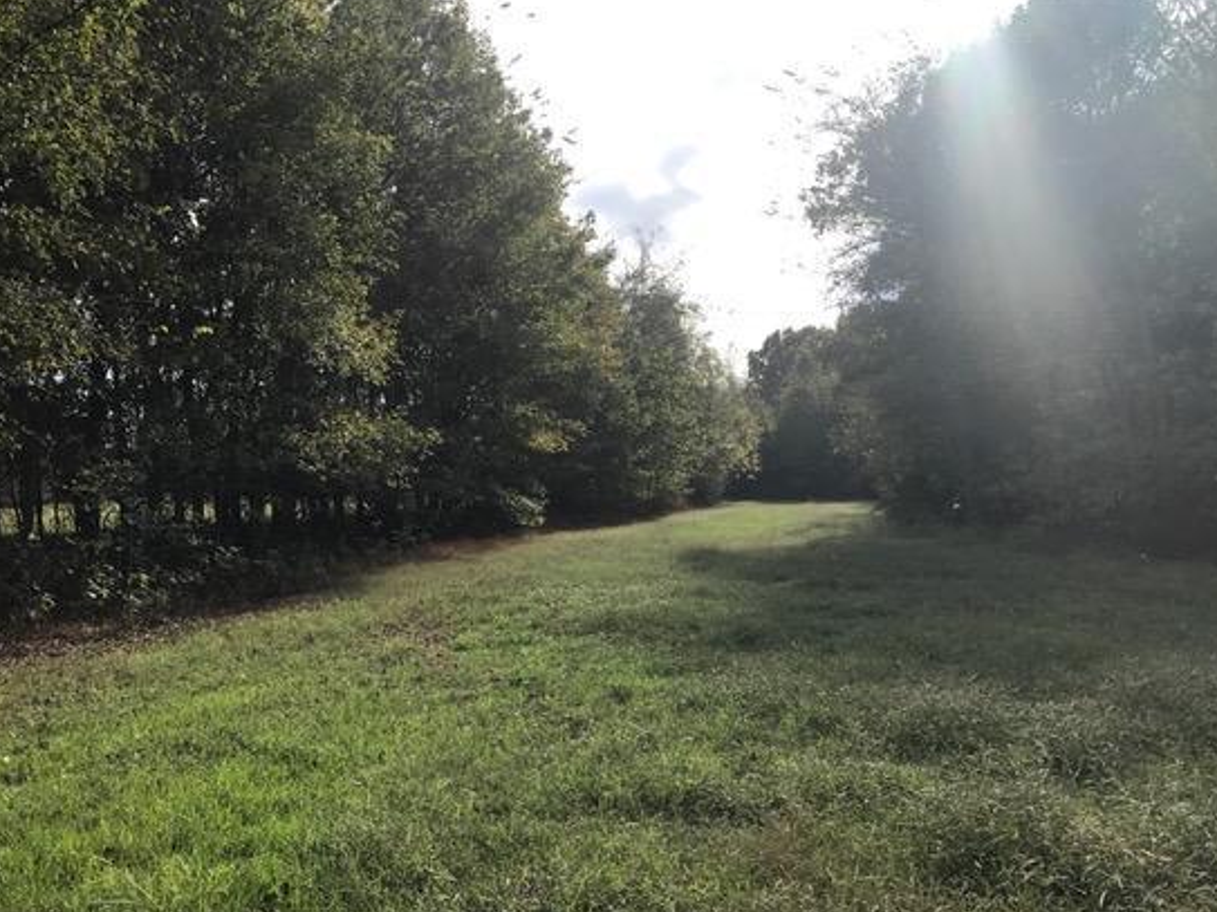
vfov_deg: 42.9
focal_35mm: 33
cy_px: 491
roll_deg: +1.1
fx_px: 1160
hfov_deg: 55.3
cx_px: 565
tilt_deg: +0.2
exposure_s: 1/1212
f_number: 1.8
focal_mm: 3.99
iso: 20
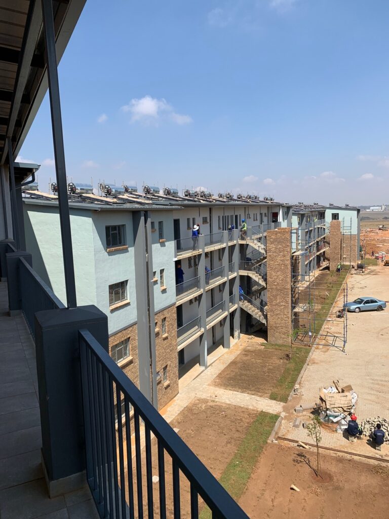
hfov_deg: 53.1
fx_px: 390
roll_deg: +1.0
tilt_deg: -5.7
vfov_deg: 67.3
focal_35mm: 26
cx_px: 194
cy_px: 260
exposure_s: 1/2545
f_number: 1.8
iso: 25
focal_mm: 4.25
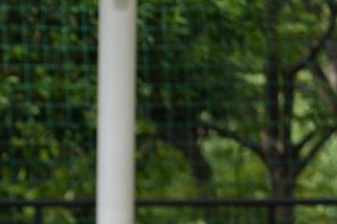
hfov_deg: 3.9
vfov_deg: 2.6
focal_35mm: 529
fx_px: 4947
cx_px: -368
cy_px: 540
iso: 160
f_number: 2.8
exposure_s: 1/1667
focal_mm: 105
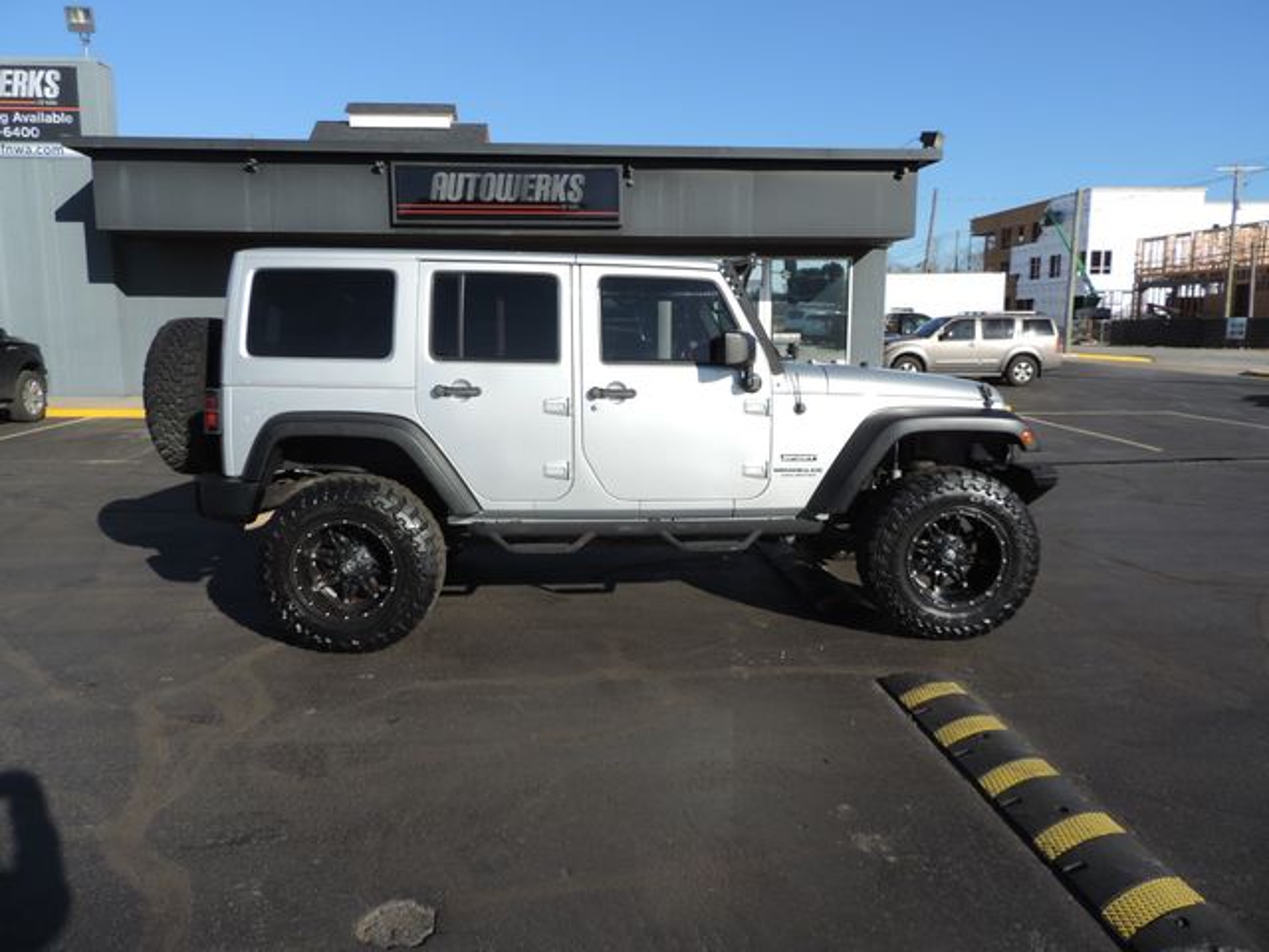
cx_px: 634
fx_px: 880
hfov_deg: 71.6
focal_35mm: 24
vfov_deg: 56.8
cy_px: 476
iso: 80
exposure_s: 1/1250
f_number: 3
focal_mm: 4.3
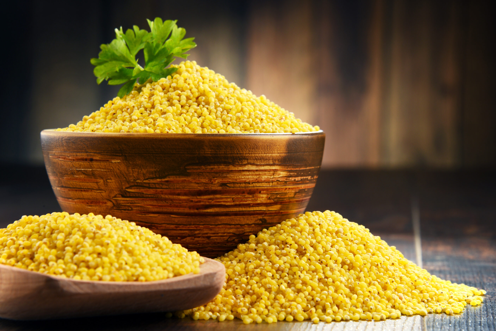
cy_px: 166
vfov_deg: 10.2
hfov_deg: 15.2
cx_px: 248
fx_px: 1861
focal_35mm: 135
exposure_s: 1/125
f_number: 16
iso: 100
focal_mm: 135
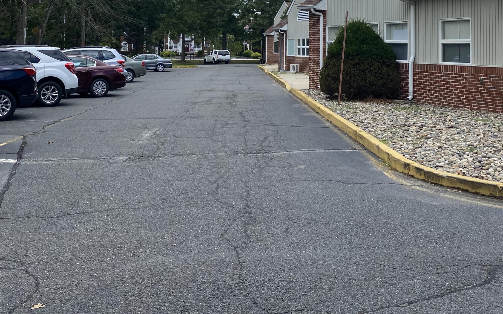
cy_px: 19
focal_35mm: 45
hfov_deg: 44.3
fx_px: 617
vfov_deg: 27.4
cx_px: 268
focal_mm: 4.25
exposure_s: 1/1996
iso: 32
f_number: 1.8
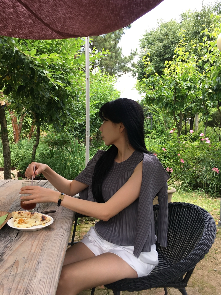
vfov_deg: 61.7
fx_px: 247
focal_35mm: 29
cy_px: 148
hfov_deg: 48.2
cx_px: 110
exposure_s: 1/223
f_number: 2.2
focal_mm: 4.15
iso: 25
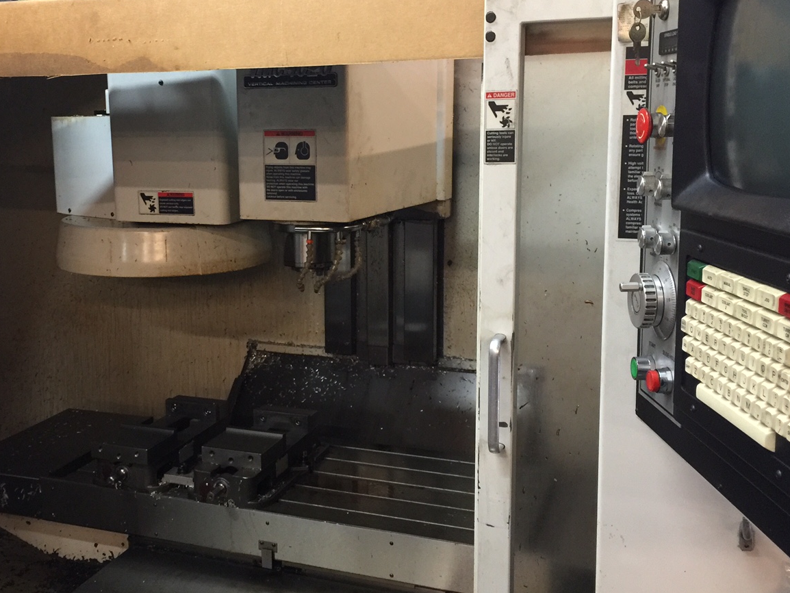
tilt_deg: -6.9
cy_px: 283
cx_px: 288
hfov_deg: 45.3
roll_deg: +0.9
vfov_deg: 35.1
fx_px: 936
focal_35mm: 41
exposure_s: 1/15
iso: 125
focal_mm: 4.15
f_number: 2.2
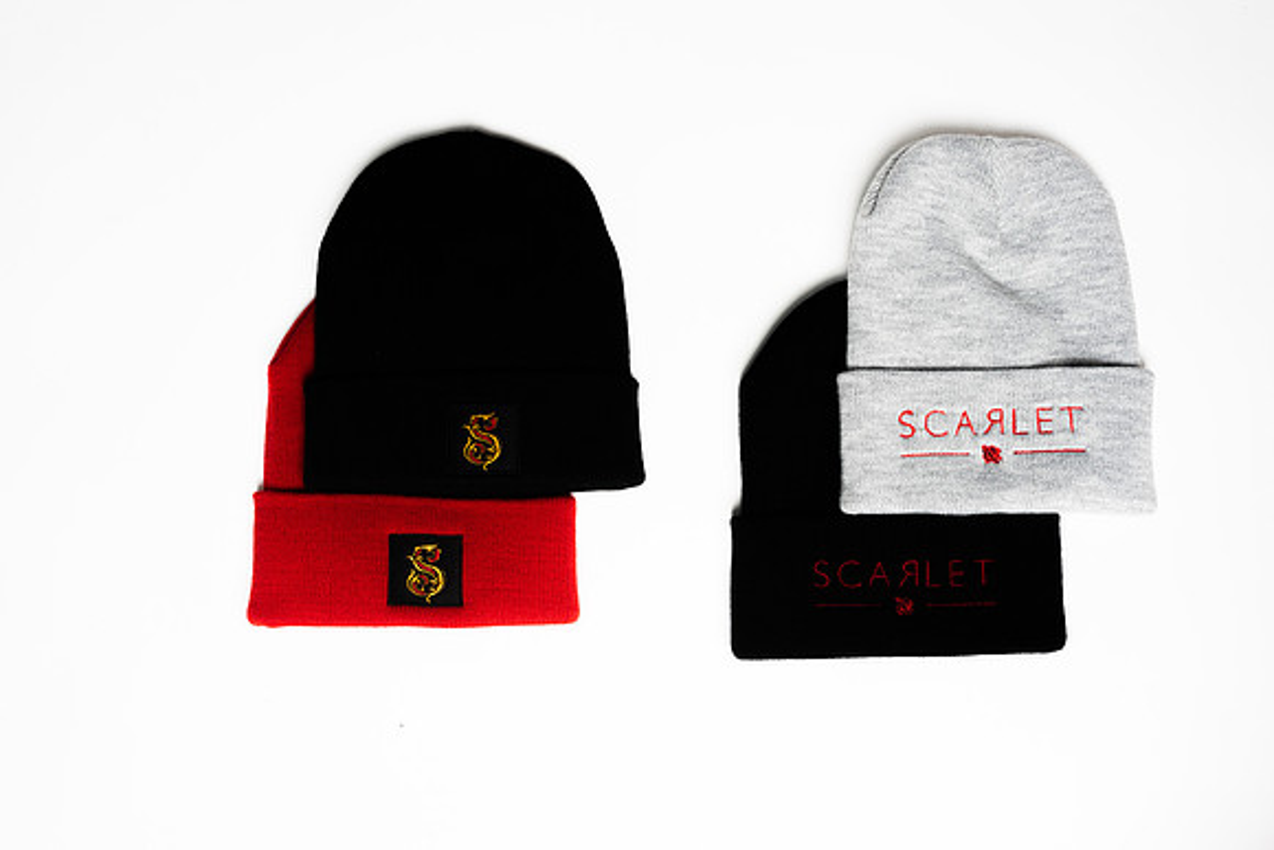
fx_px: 1239
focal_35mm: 35
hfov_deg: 54.4
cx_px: 637
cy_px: 425
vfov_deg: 37.9
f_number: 7.1
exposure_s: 1/160
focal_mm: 35
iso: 100
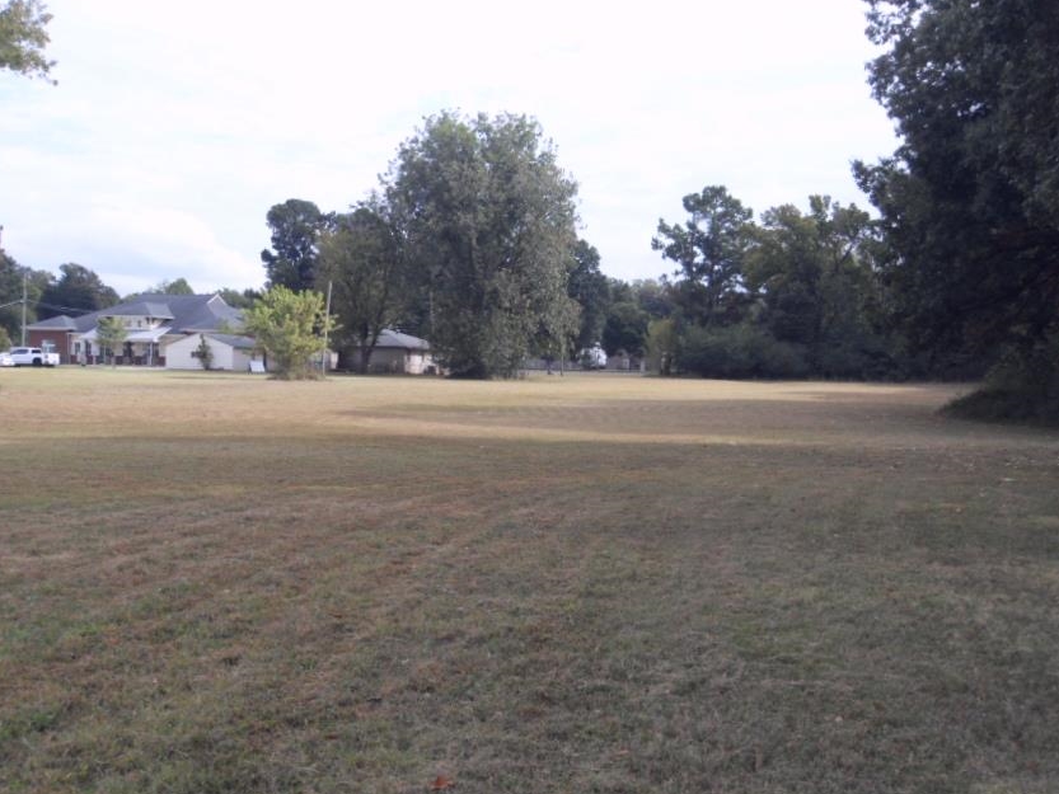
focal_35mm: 43
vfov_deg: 33.5
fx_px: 1316
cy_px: 456
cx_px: 539
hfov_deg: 43.8
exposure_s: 1/90
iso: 80
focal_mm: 6.3
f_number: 8.2
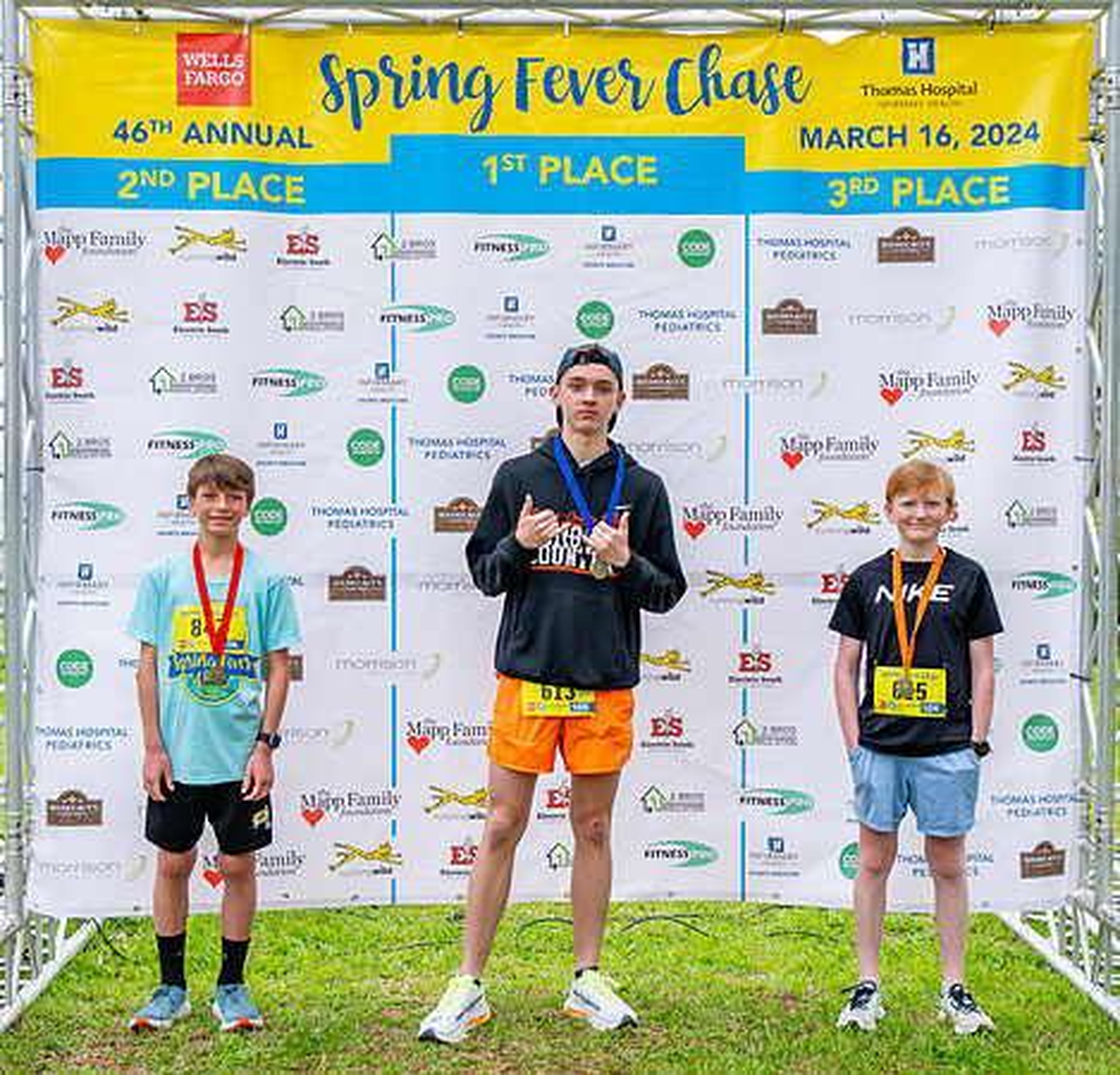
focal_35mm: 59
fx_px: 2133
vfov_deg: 28.3
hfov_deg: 29.4
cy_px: 518
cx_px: 575
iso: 320
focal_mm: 42
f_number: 2.8
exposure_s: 1/1250
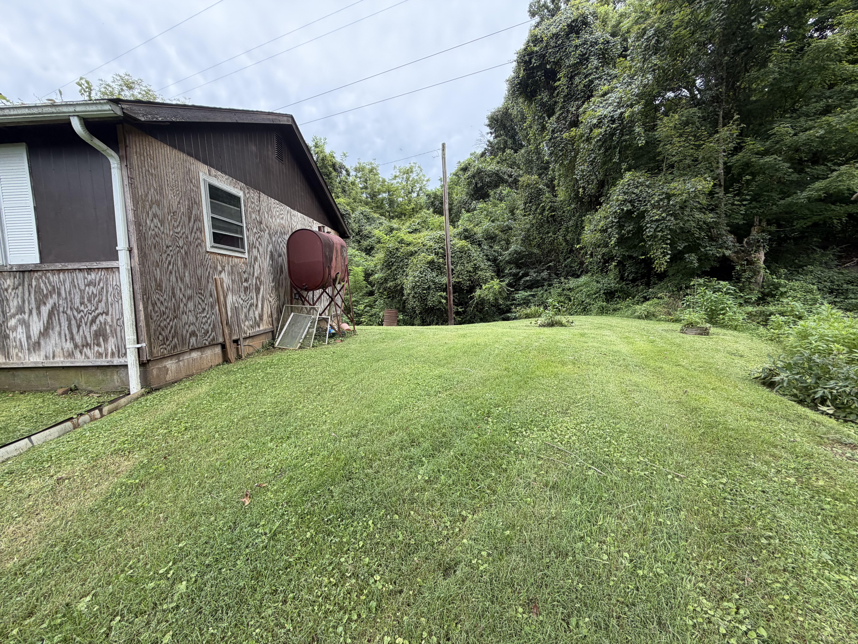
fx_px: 347
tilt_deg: -3.1
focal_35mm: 14
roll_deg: +2.6
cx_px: 429
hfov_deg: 102.1
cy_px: 322
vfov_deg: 85.7
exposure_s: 1/199
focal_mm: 2.22
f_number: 2.2
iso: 50
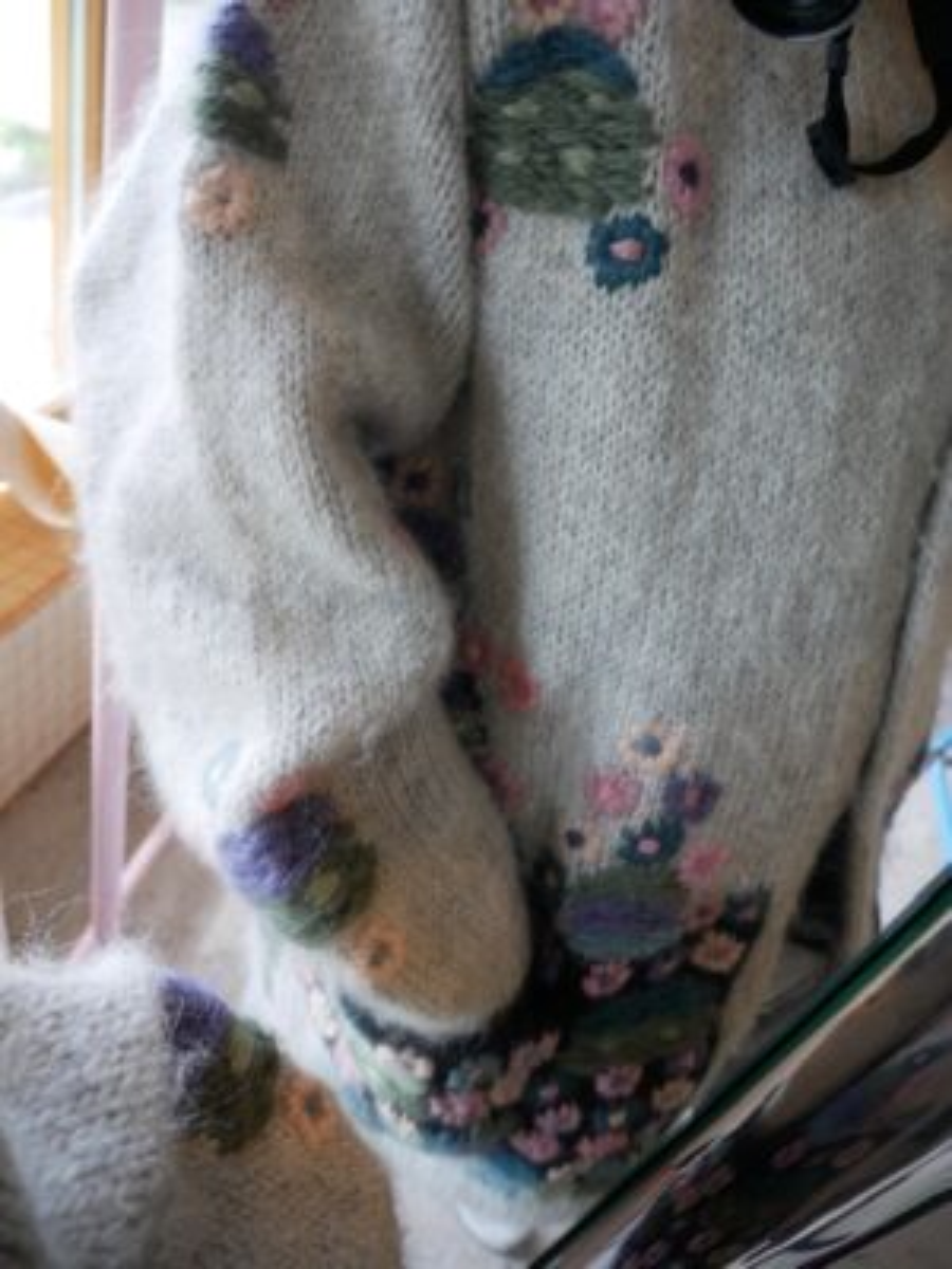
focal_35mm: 24
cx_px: 476
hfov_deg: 56.8
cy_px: 634
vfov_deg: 71.6
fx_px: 880
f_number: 3.5
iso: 250
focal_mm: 12
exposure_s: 1/60
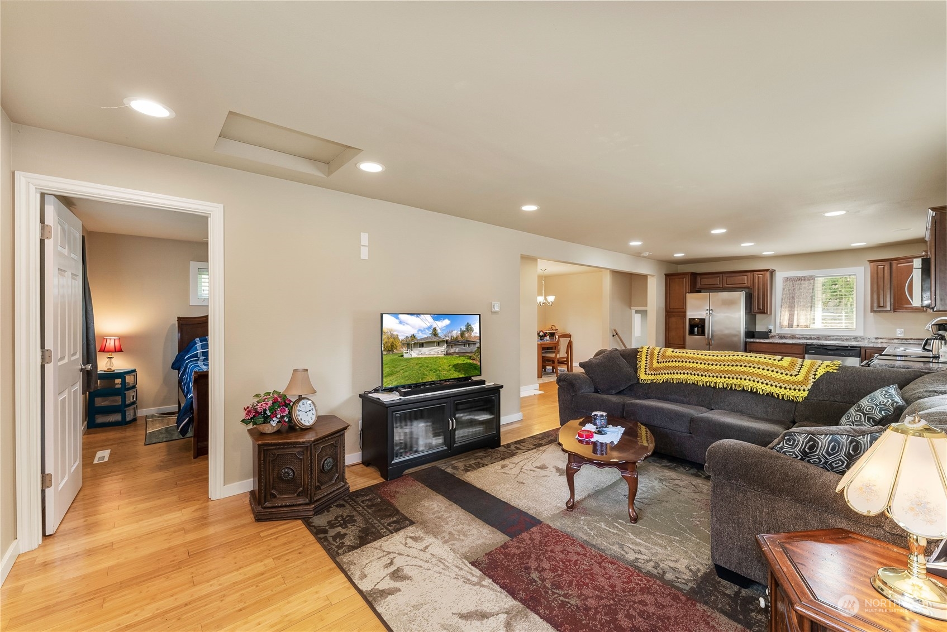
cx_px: 474
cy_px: 316
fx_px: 368
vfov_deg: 81.3
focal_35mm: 14
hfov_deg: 104.2
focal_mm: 14
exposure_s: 1/100
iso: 400
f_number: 7.1
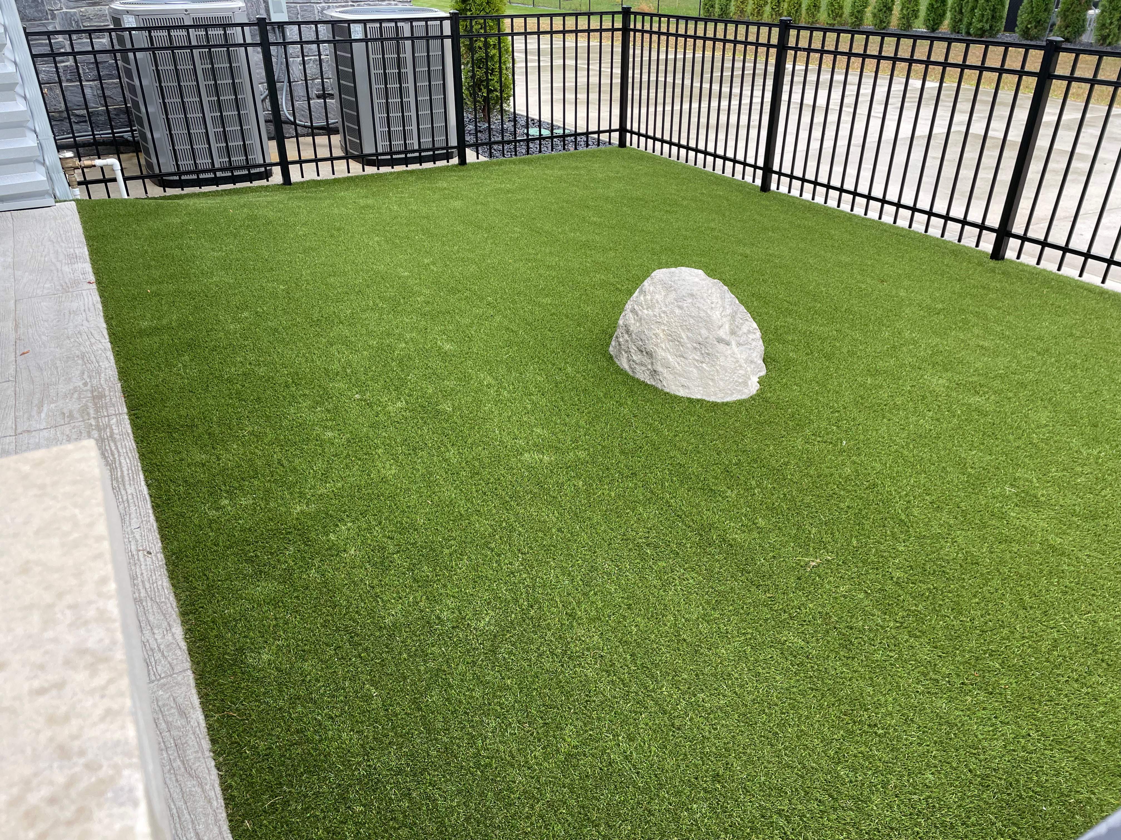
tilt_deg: -31.3
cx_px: 560
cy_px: 420
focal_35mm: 26
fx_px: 842
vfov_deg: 53.1
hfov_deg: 67.3
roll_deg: +0.5
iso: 32
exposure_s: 1/206
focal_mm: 4.2
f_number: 1.6
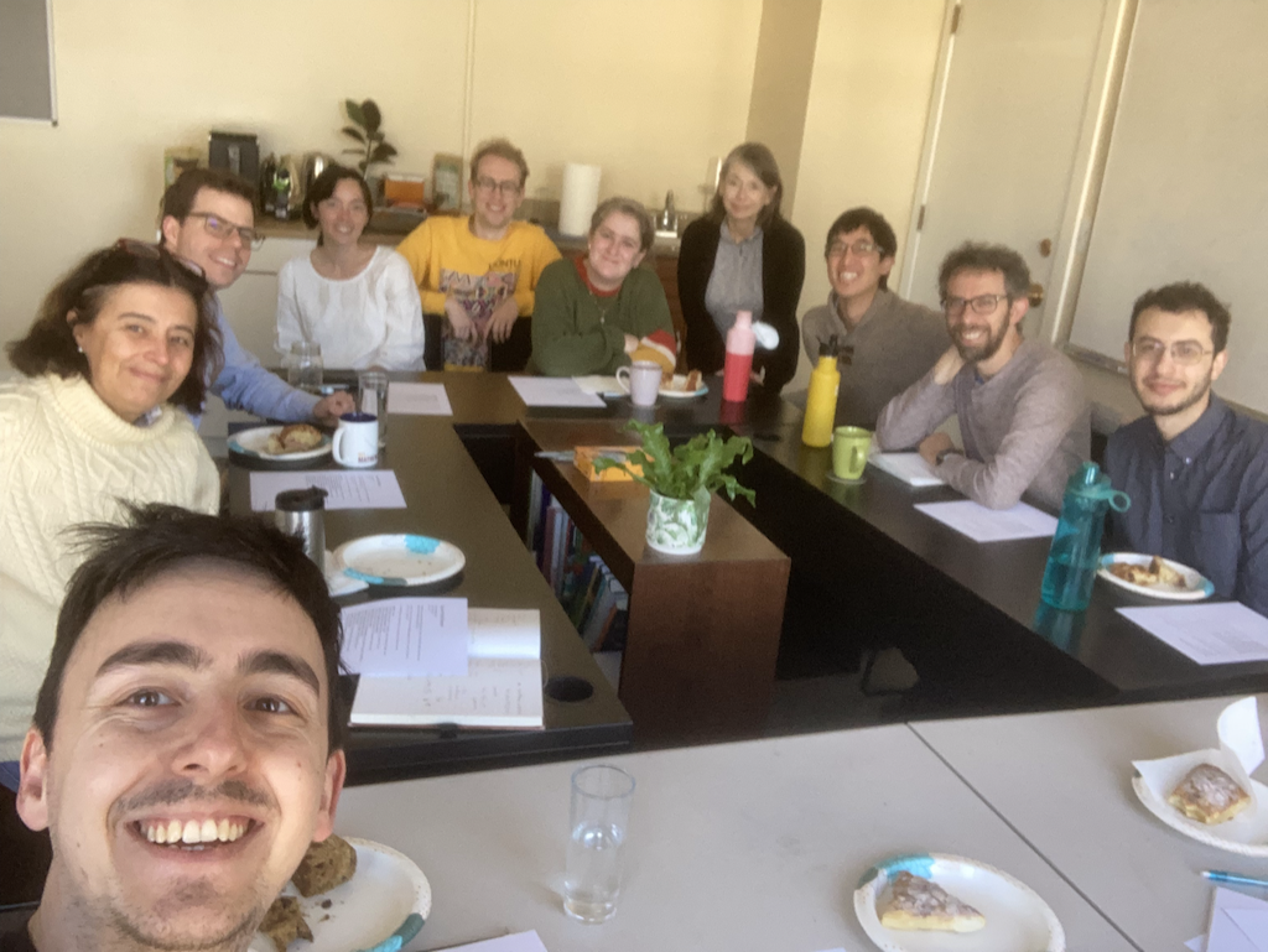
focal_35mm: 32
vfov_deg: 44.2
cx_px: 634
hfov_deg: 56.8
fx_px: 1173
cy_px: 476
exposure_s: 1/60
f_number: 2.2
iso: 125
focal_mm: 2.87
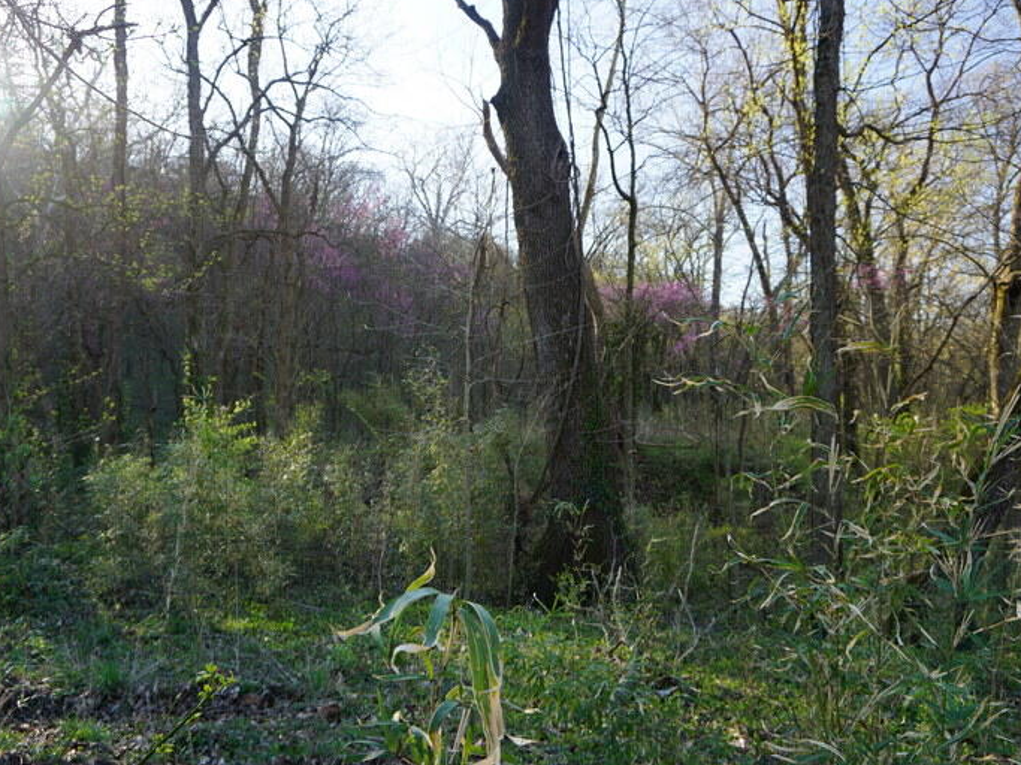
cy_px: 387
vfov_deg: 51.3
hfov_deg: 65.2
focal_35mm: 27
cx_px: 460
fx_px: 796
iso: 100
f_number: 5
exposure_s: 1/60
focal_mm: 16
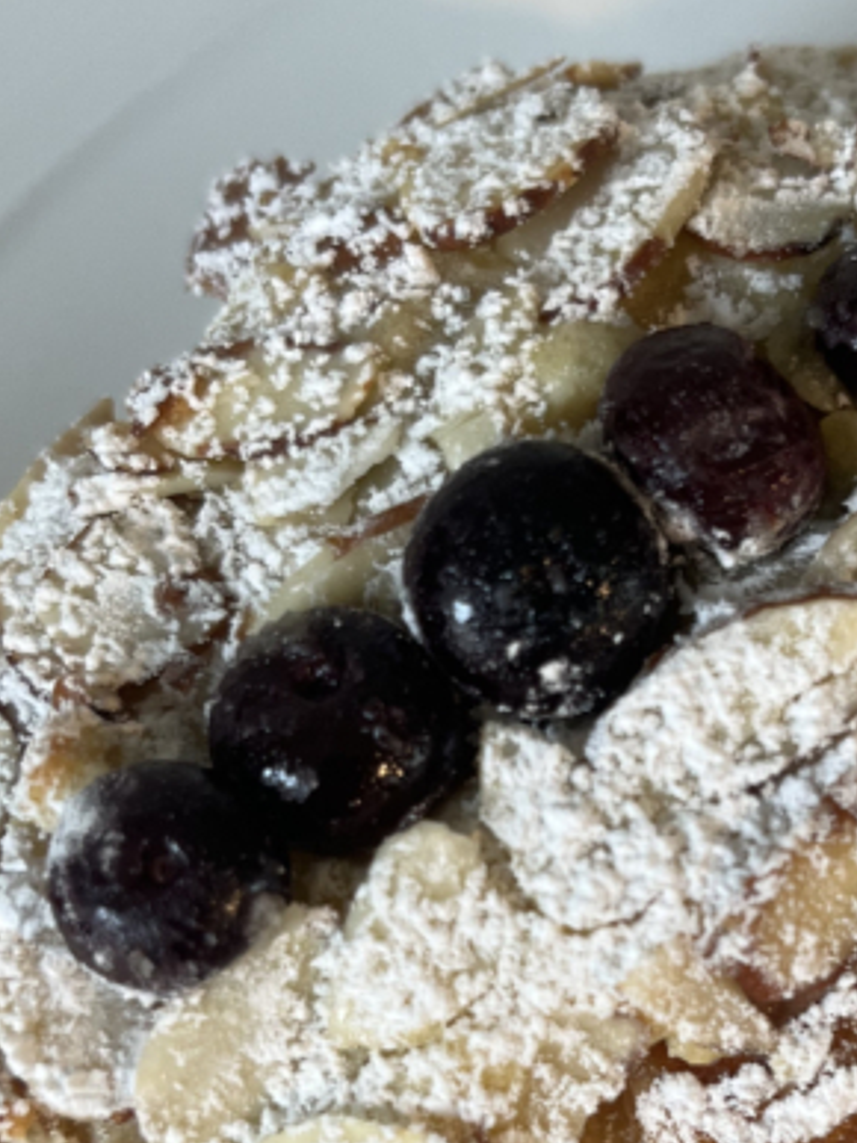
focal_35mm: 62
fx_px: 2048
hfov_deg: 23.5
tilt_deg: -49.9
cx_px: 612
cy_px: 920
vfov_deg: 30.4
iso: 80
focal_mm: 5.1
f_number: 1.6
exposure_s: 1/60
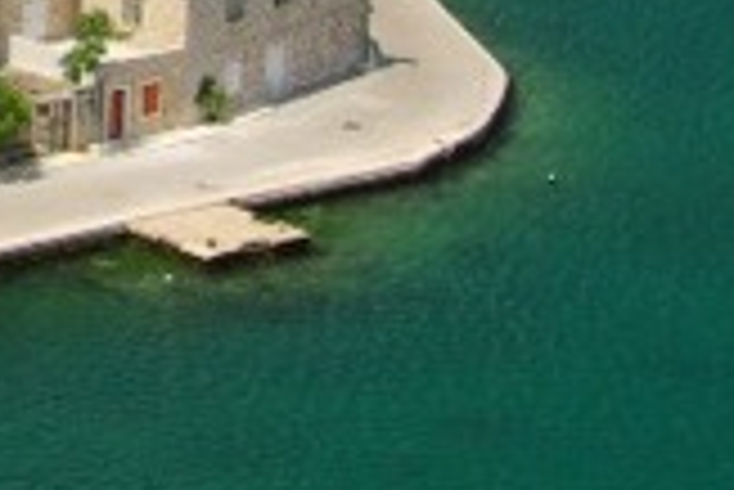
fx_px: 5530
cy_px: -528
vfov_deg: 5.0
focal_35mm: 271
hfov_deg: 7.4
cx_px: -576
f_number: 11
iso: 200
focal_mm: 42.5
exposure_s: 1/180
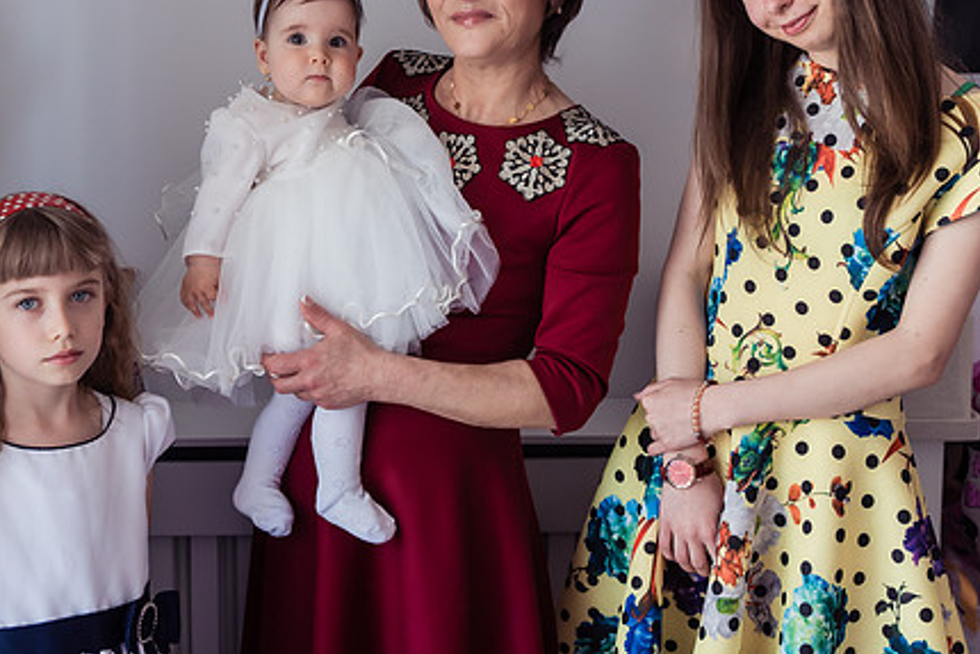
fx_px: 1607
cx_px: 378
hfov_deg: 33.8
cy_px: 194
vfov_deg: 22.9
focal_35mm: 59
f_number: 3.2
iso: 800
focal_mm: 40
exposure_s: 1/250
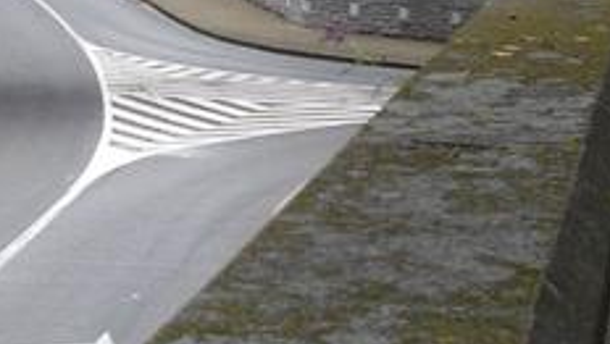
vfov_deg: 10.4
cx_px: 74
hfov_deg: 18.5
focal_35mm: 114
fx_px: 1846
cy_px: -116
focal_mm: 7.9
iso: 64
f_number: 2.8
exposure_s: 1/320
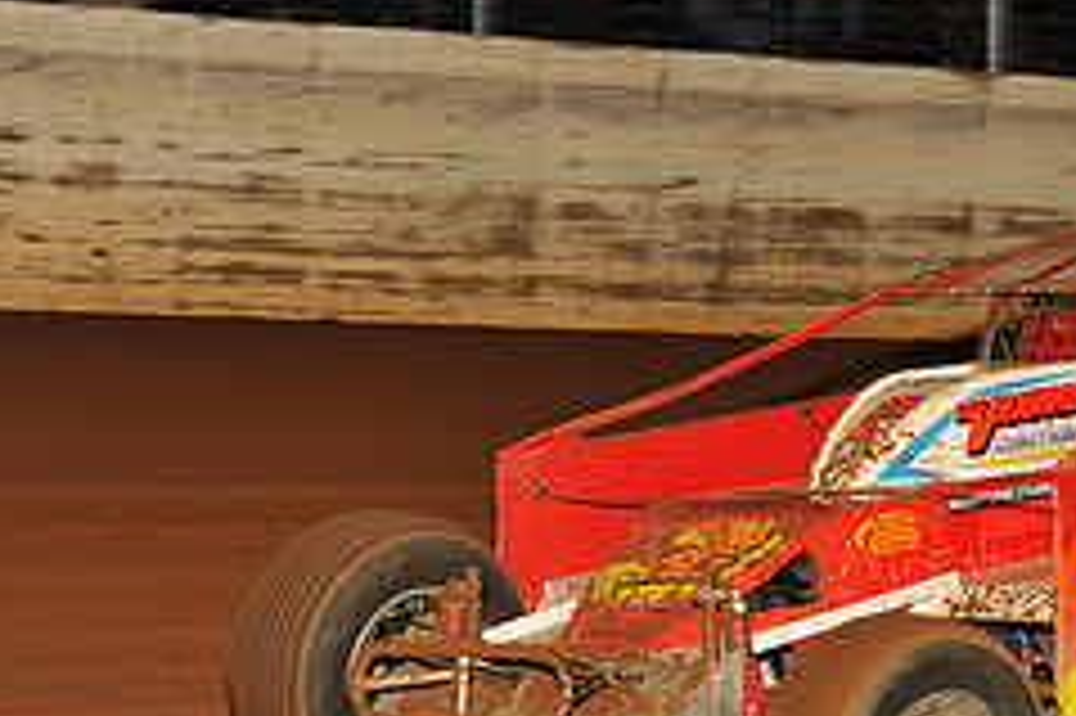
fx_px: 5077
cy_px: 473
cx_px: 1139
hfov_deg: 11.9
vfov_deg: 8.1
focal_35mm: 170
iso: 500
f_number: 7.1
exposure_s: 1/320
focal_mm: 70
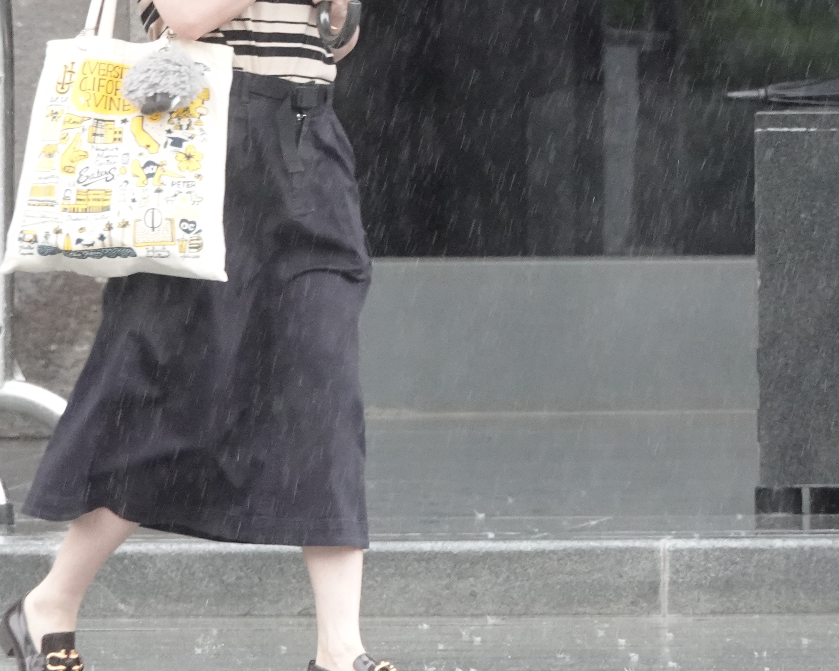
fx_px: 34070
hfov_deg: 1.4
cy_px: 171
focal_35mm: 1372
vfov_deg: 1.1
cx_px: 518
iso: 1600
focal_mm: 220
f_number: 5.6
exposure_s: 1/320
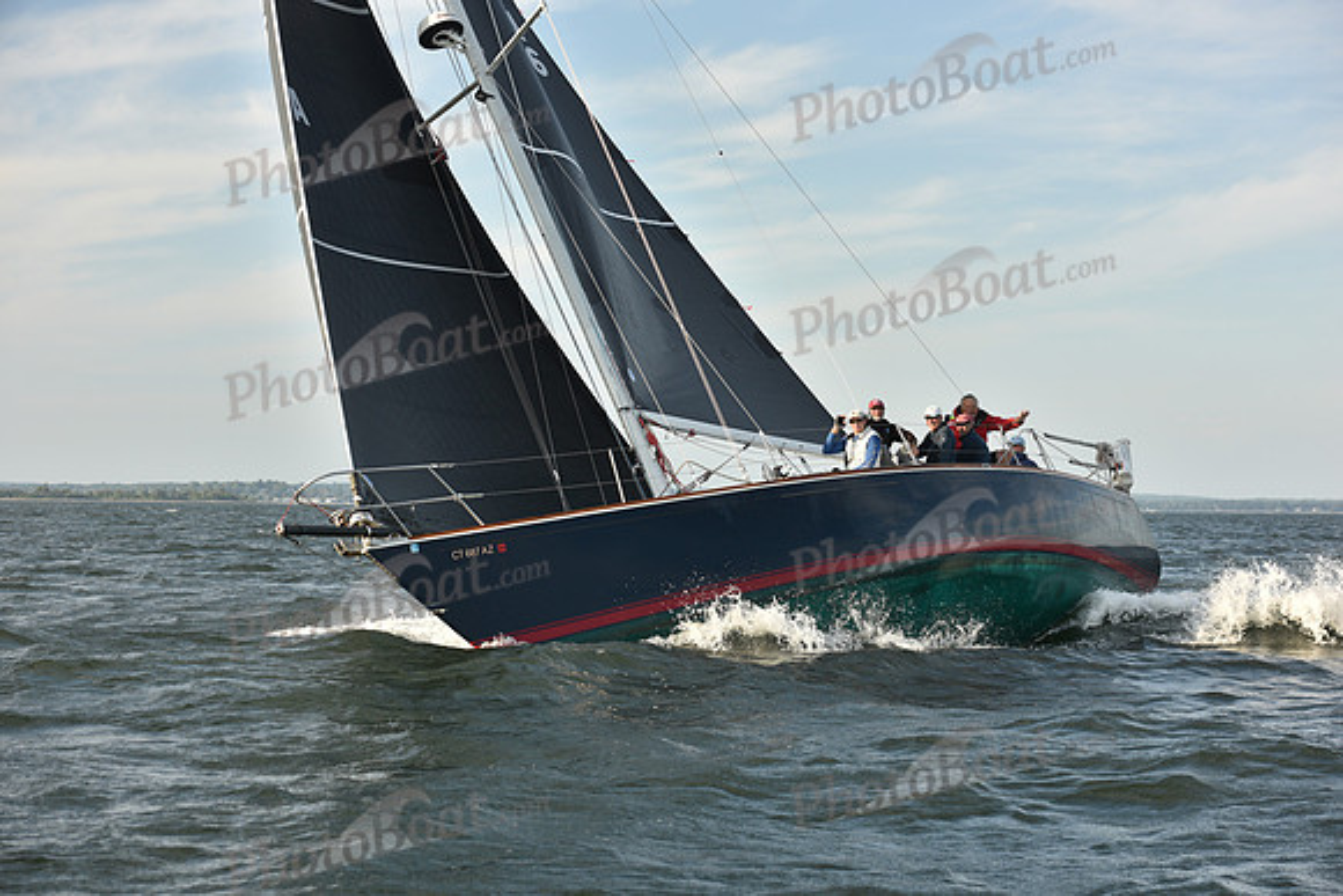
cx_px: 672
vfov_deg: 19.5
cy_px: 448
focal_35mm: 70
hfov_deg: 28.8
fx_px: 2612
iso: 250
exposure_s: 1/800
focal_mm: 70
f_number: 6.3
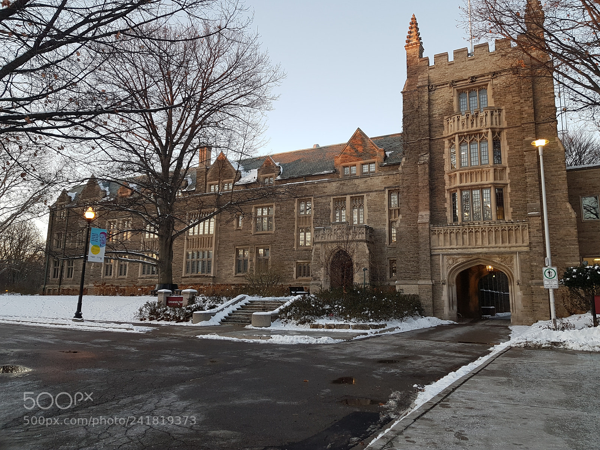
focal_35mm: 26
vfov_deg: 53.1
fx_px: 451
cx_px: 300
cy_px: 225
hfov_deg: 67.3
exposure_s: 1/120
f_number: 1.7
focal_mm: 4.2
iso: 64
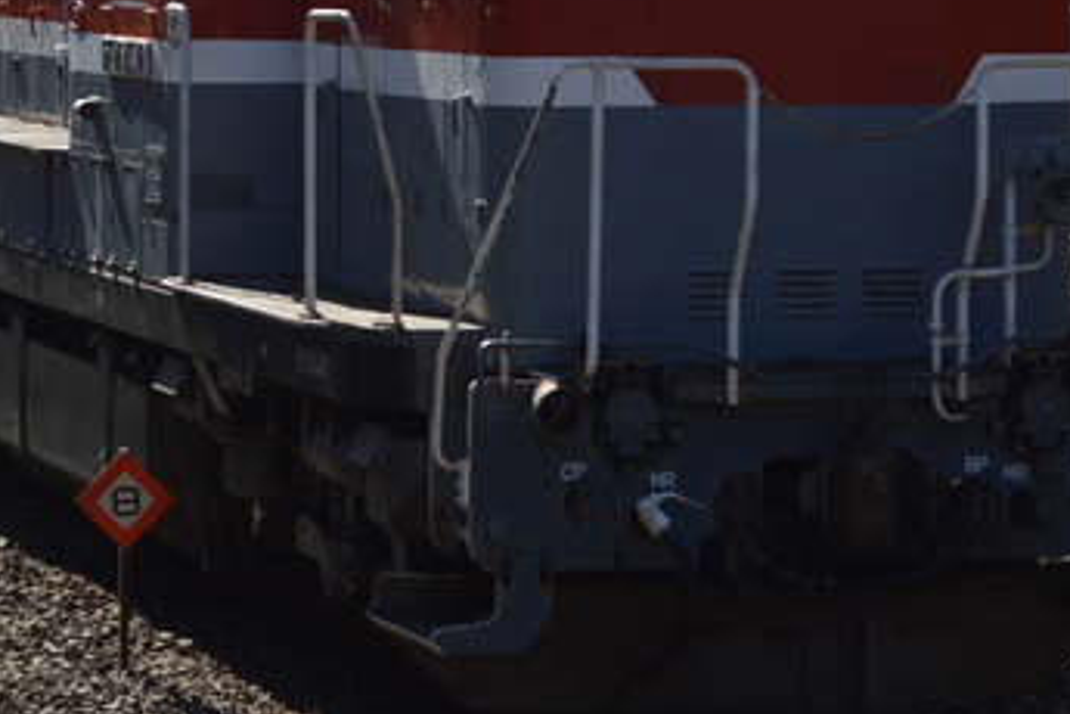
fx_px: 5681
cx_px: 490
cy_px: 106
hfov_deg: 10.8
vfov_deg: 7.2
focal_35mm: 191
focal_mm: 55
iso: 100
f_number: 8
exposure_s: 1/250
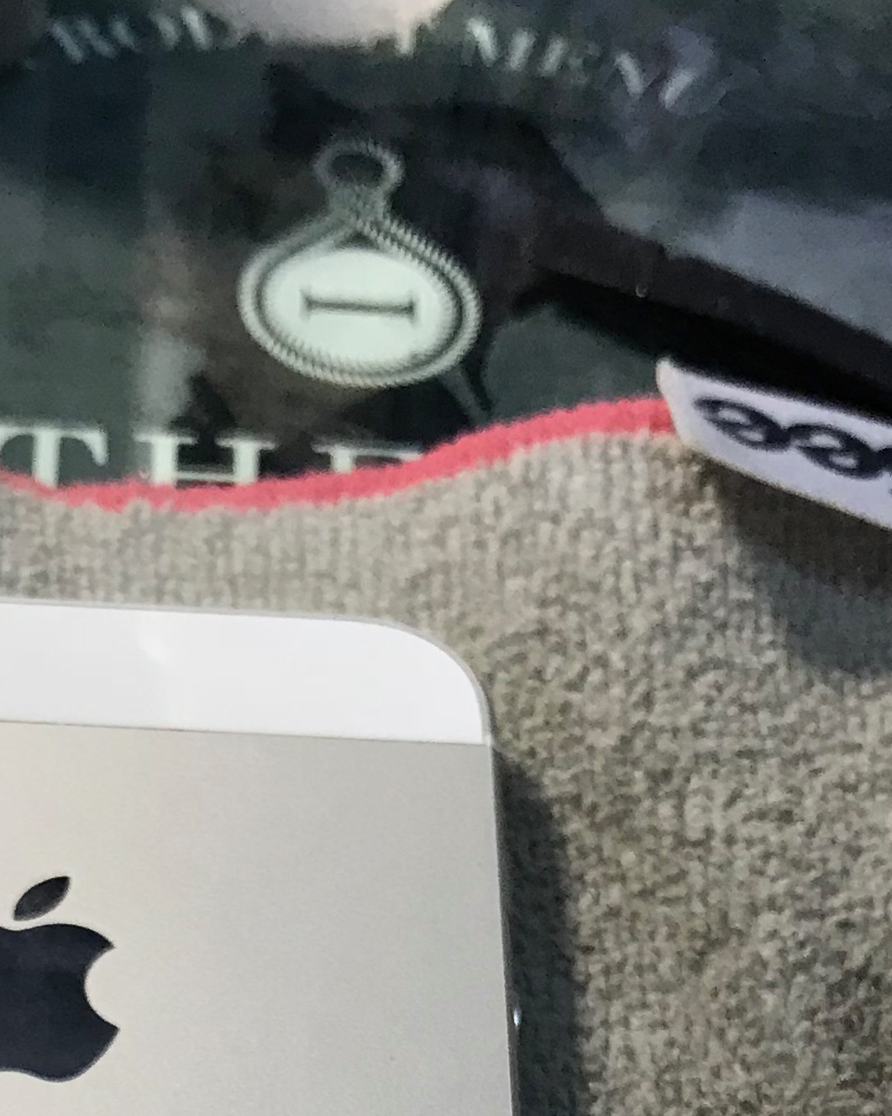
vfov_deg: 20.8
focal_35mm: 83
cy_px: 1482
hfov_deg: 18.3
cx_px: 132
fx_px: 2740
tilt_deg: -58.7
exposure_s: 1/30
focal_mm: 3.99
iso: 20
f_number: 1.8
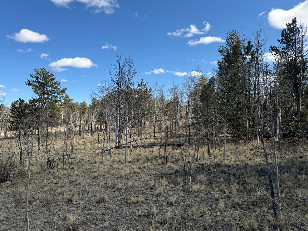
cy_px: 111
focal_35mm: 26
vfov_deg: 53.1
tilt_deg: -0.2
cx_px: 143
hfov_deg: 67.2
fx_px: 231
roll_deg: -2.2
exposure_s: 1/3584
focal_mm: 6.76
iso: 80
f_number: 1.78
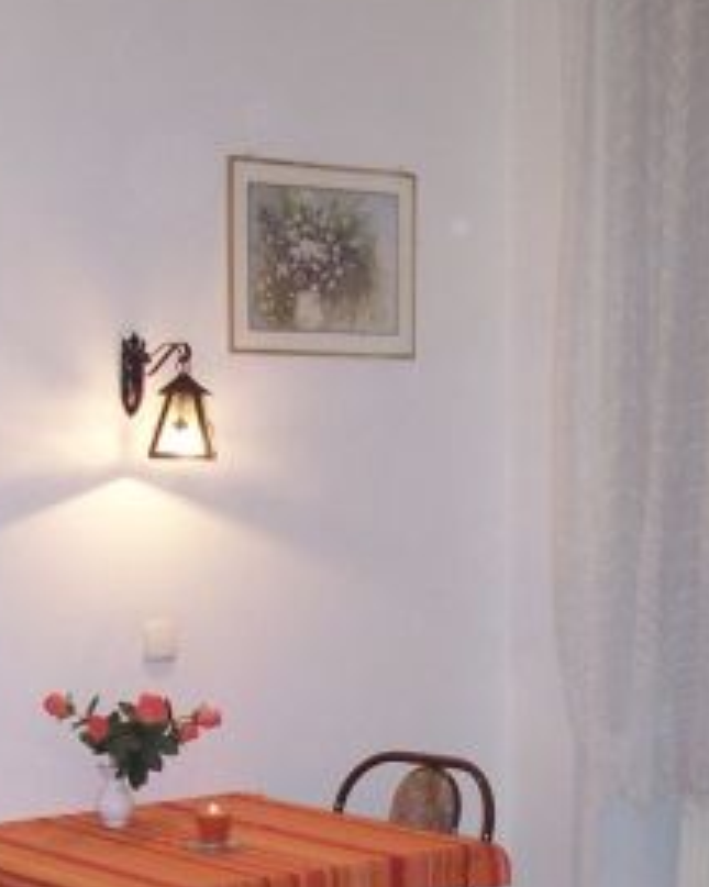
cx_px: 425
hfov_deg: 19.4
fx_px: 2073
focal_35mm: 79
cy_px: 847
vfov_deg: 23.3
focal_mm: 5.6
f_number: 2.7
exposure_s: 1/60
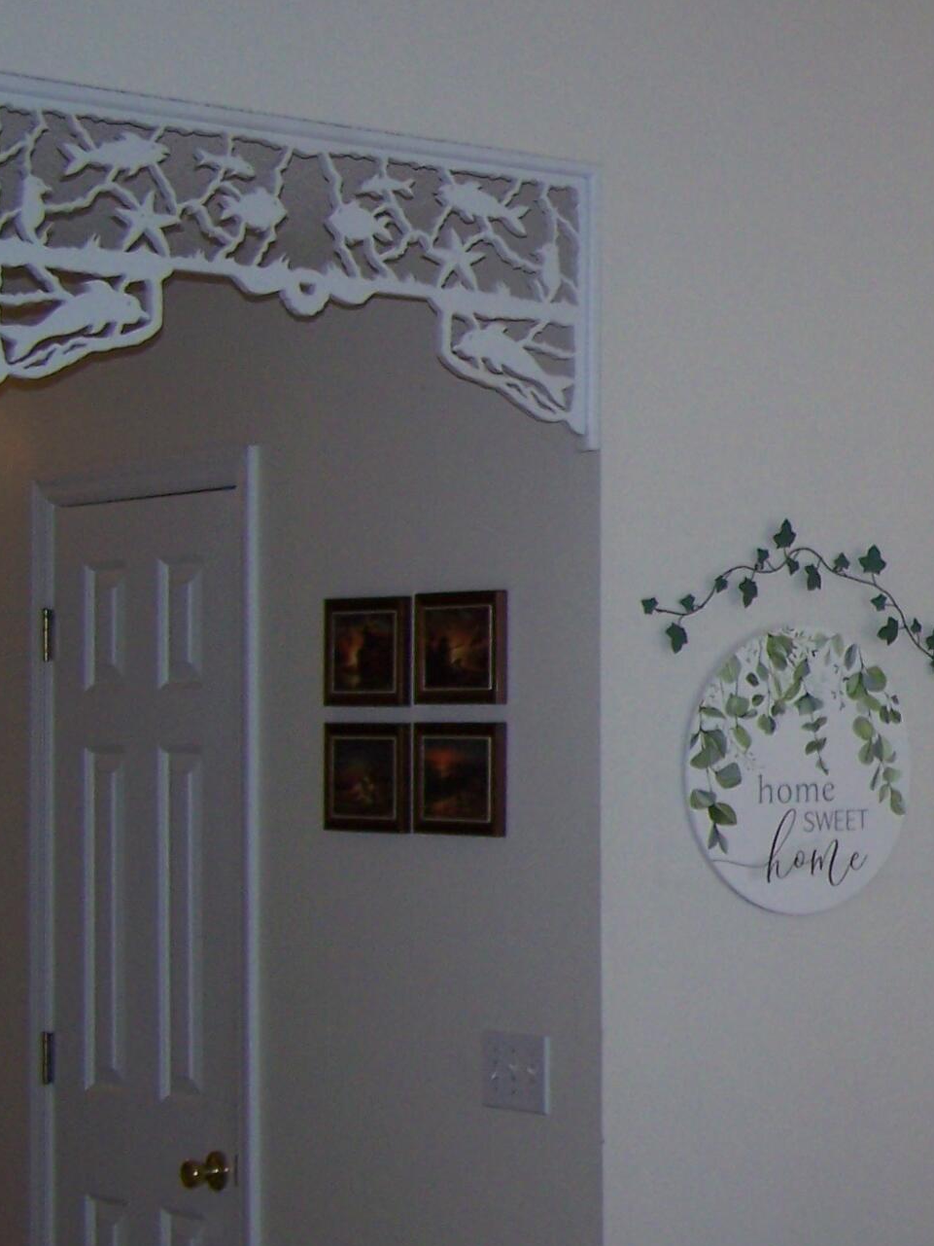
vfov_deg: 22.0
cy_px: 734
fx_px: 3201
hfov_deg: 15.4
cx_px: 1386
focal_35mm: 89
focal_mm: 6.3
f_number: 2.8
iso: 80
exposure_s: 1/60
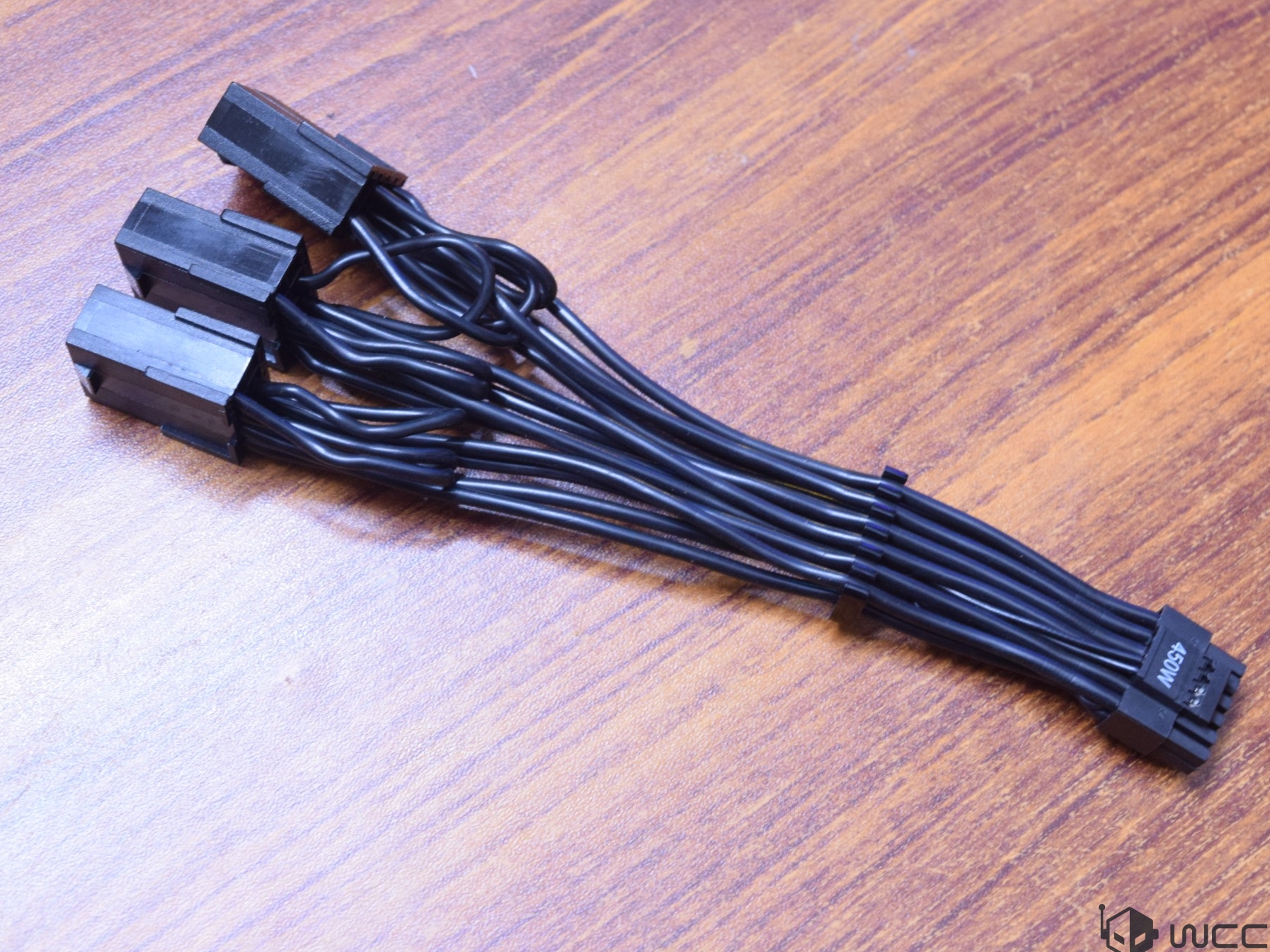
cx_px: 650
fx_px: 2421
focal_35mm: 66
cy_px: 451
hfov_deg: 29.4
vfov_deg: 22.2
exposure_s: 1/8
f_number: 9
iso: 1600
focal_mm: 38
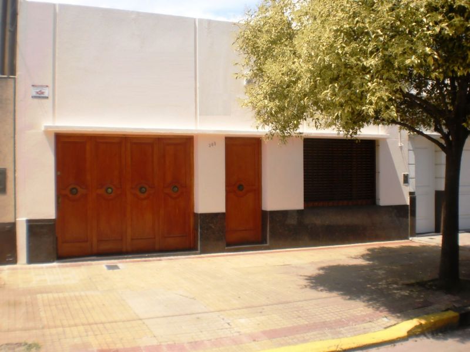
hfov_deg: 51.4
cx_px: 235
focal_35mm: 36
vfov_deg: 39.7
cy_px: 176
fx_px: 489
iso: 200
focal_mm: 6.3
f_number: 4.6
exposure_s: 1/640
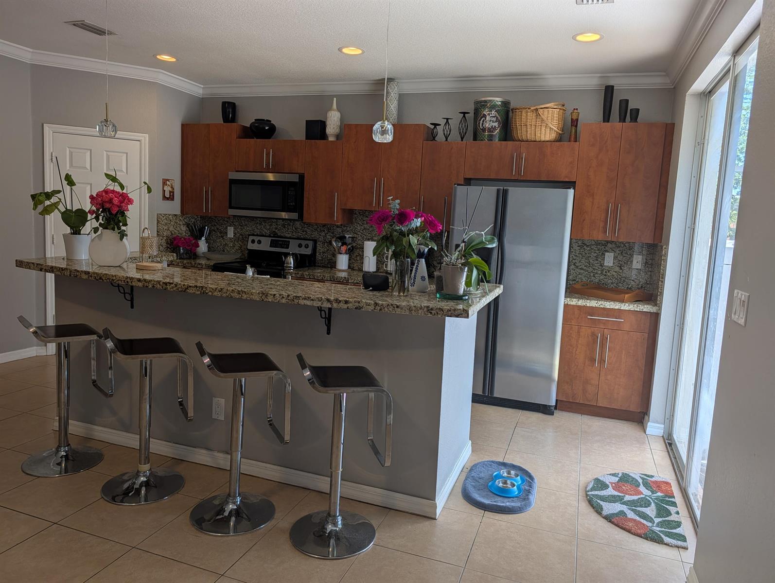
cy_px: 292
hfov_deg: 71.5
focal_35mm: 24
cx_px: 388
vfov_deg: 56.9
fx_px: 538
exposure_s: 1/190
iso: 18
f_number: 1.68
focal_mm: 6.9
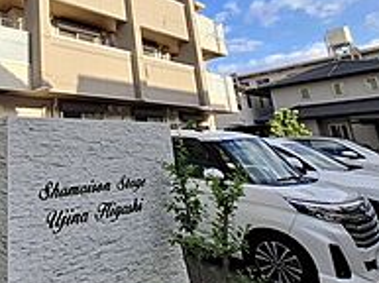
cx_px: 45
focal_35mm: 27
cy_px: 69
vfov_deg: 49.1
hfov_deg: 57.2
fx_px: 295
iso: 40
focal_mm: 1.74
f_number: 2.2
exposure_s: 1/343
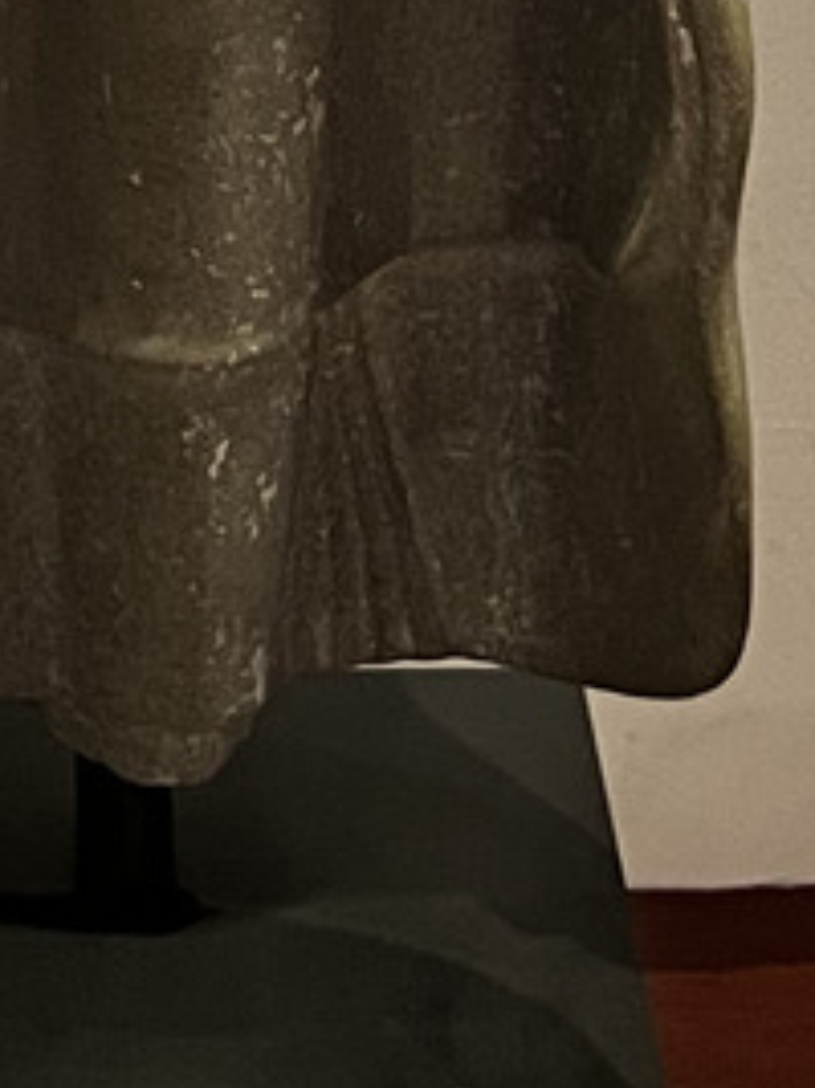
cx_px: -16
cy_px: -1300
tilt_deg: -8.7
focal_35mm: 156
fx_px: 4901
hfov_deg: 9.4
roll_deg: +0.2
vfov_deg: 11.1
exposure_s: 1/60
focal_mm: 5.7
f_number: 1.5
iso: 400
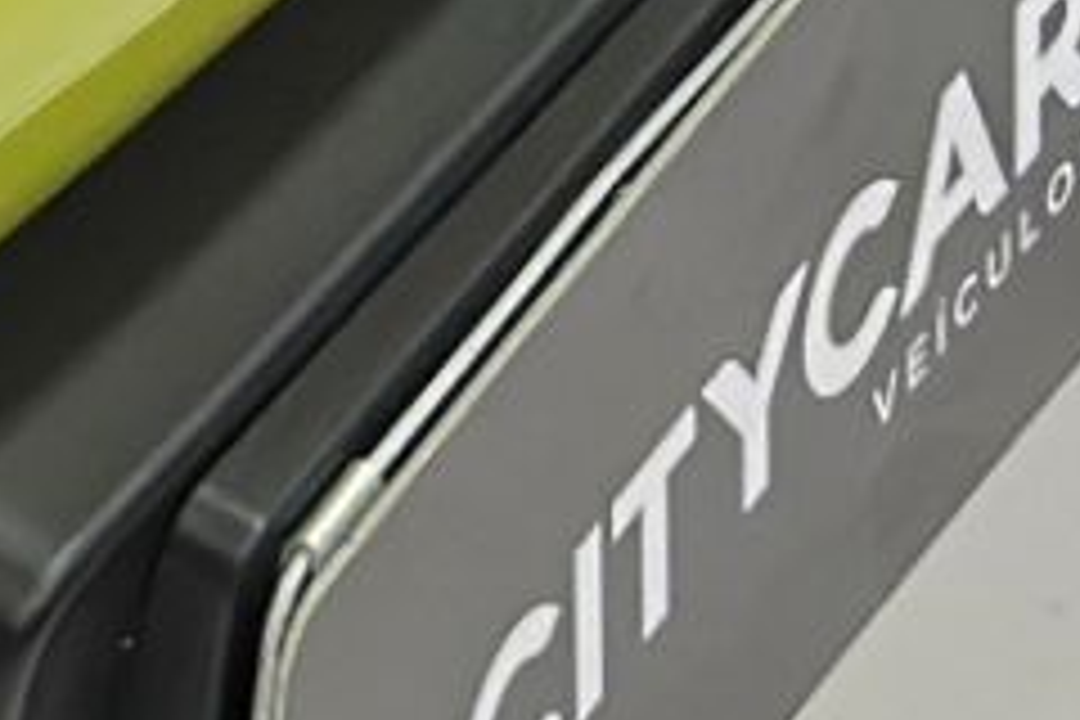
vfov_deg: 3.3
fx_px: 11969
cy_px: -2331
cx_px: -1998
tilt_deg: -33.6
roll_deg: -4.0
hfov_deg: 4.9
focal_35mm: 399
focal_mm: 6.86
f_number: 1.78
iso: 160
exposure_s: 1/120
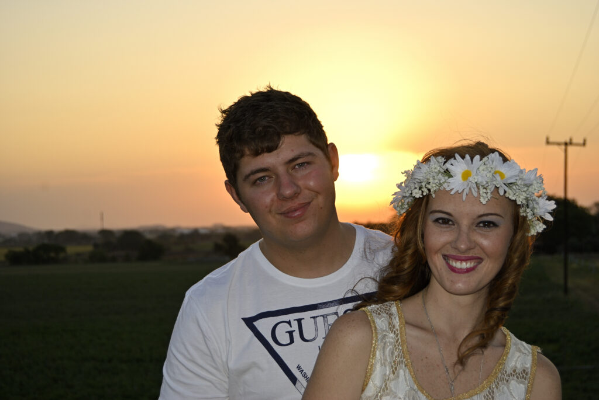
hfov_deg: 29.8
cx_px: 300
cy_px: 200
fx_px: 1124
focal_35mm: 68
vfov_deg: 20.2
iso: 100
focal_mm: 45
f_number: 5.3
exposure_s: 1/160
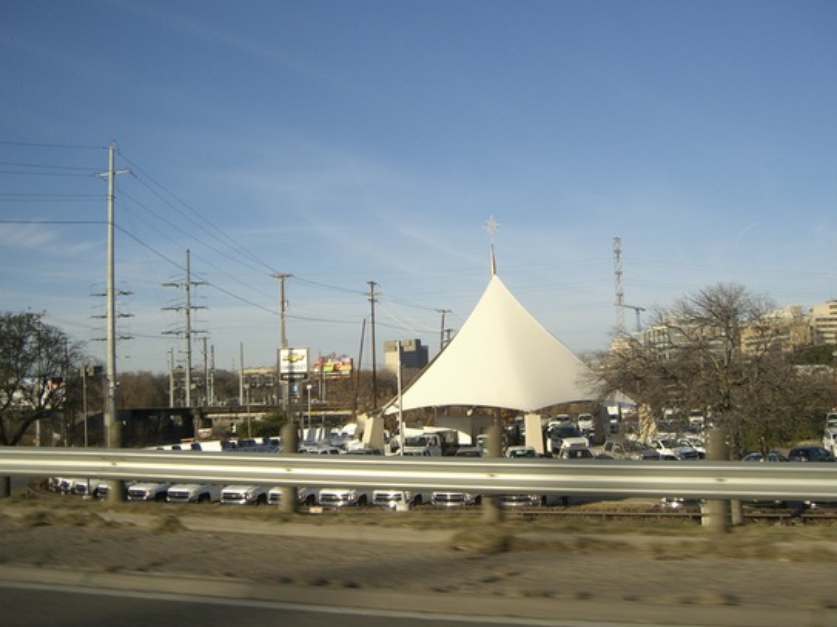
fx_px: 1015
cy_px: 303
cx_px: 445
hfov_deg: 44.8
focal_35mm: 42
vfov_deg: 34.3
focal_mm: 6.2
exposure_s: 1/320
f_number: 2.7
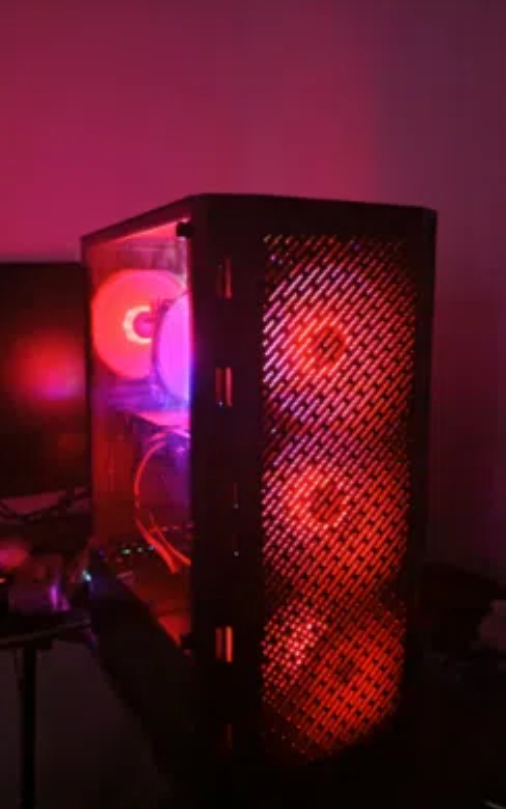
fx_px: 551
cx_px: 228
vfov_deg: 72.5
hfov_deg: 49.2
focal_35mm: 25
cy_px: 400
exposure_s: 1/14.3
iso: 5837
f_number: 1.6
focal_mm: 4.09
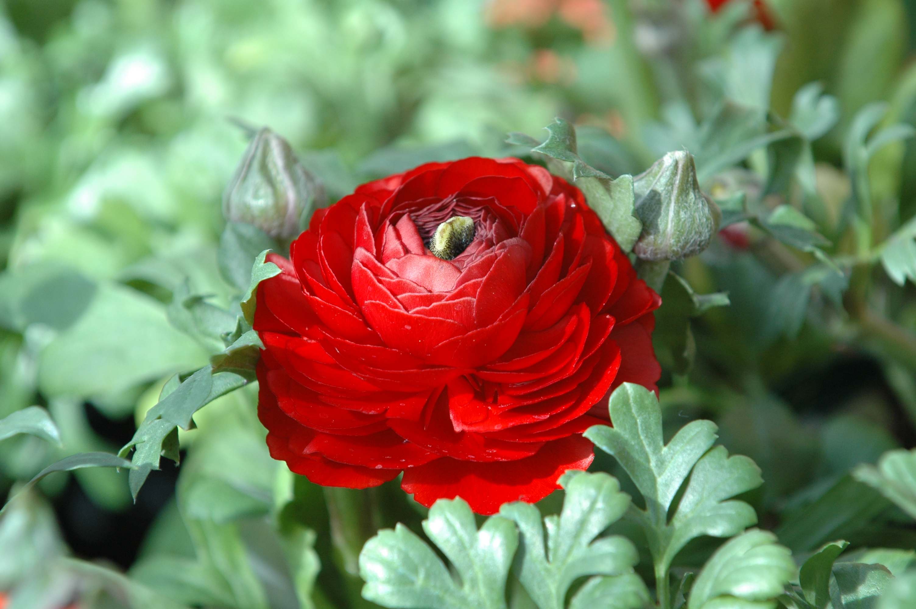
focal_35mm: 300
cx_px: 458
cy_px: 304
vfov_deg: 4.6
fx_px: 7626
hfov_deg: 6.9
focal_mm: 200
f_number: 7.1
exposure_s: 1/200
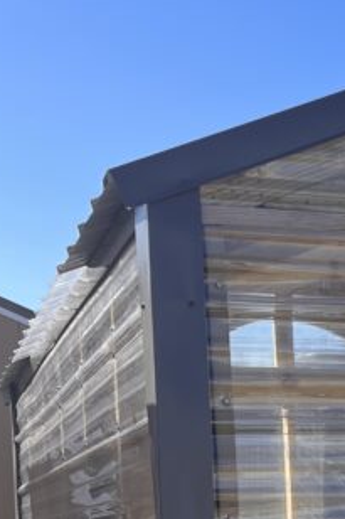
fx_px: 1295
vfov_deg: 21.8
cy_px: 527
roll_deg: -0.6
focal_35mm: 90
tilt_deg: -3.4
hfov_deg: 14.2
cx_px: 513
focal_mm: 5.7
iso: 50
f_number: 1.5
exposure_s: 1/2994
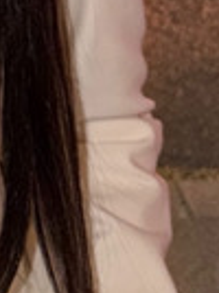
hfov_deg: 7.8
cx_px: -142
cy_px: -569
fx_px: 1557
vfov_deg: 8.9
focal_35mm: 184
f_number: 1.78
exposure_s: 1/14
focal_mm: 6.76
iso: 100
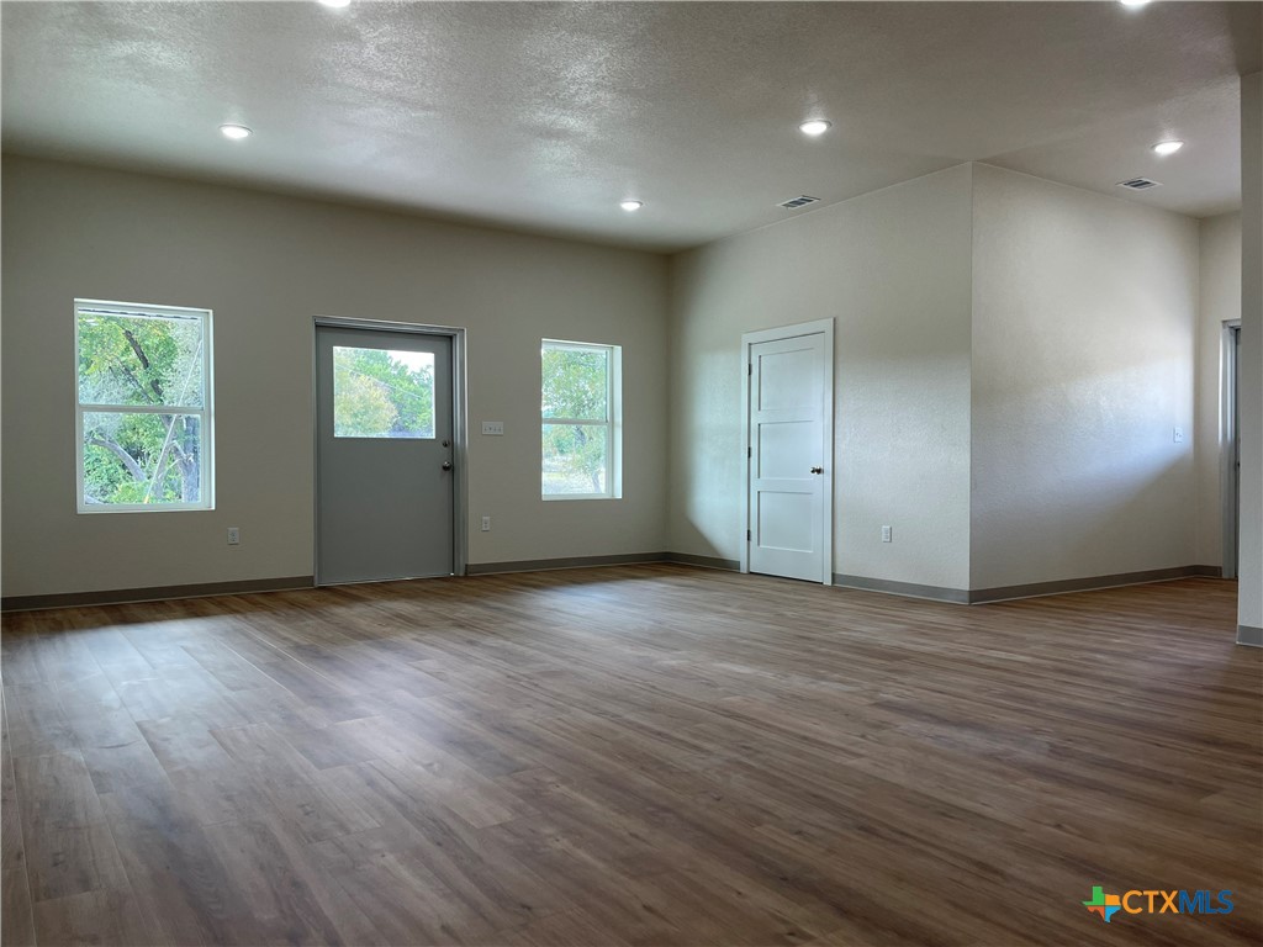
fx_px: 949
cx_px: 632
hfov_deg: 67.3
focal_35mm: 26
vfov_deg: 53.1
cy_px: 474
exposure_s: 1/120
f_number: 1.6
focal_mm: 4.2
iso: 64
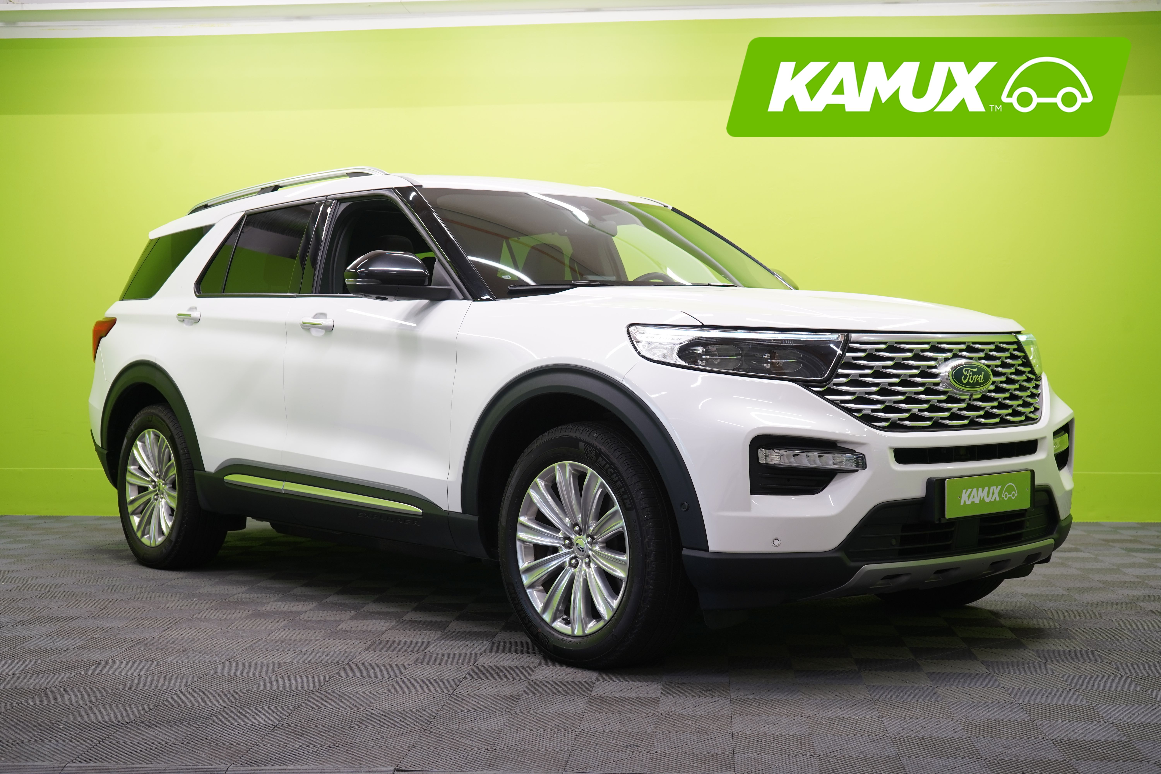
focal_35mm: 45
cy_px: 387
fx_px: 1451
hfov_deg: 43.6
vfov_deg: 29.9
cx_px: 580
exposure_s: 1/25
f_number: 5.6
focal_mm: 45
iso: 400
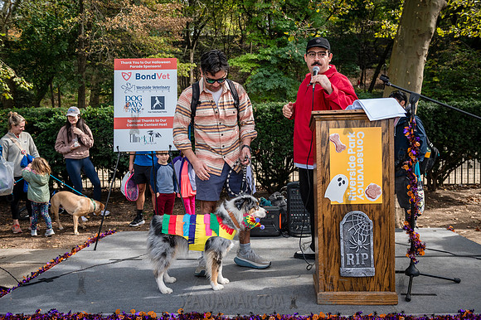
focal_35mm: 34
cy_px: 160
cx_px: 240
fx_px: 456
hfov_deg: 55.6
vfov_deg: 38.7
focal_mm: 34
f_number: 4
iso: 1000
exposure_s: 1/1000
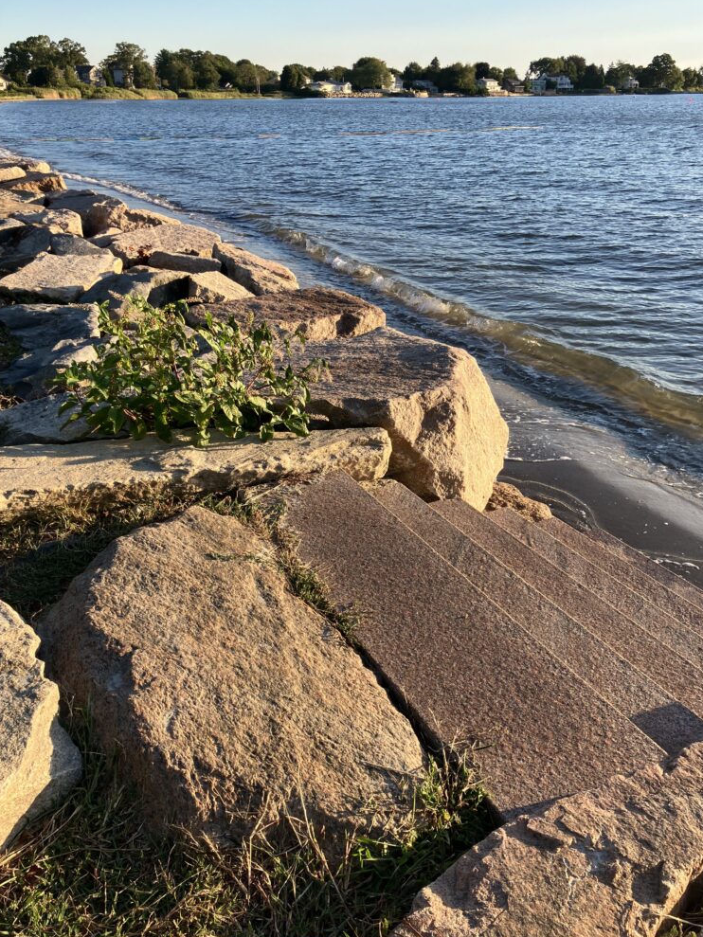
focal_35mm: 29
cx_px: 356
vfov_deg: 61.6
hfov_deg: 48.2
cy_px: 459
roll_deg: +0.2
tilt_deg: -23.6
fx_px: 785
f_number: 1.8
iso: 32
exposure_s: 1/362
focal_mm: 3.99
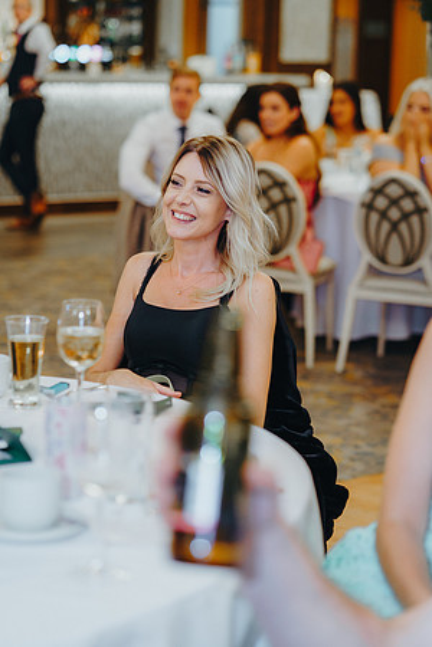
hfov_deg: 16.1
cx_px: 216
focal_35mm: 85
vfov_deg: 23.9
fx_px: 1530
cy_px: 324
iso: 2000
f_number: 2.8
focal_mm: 85
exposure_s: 1/125
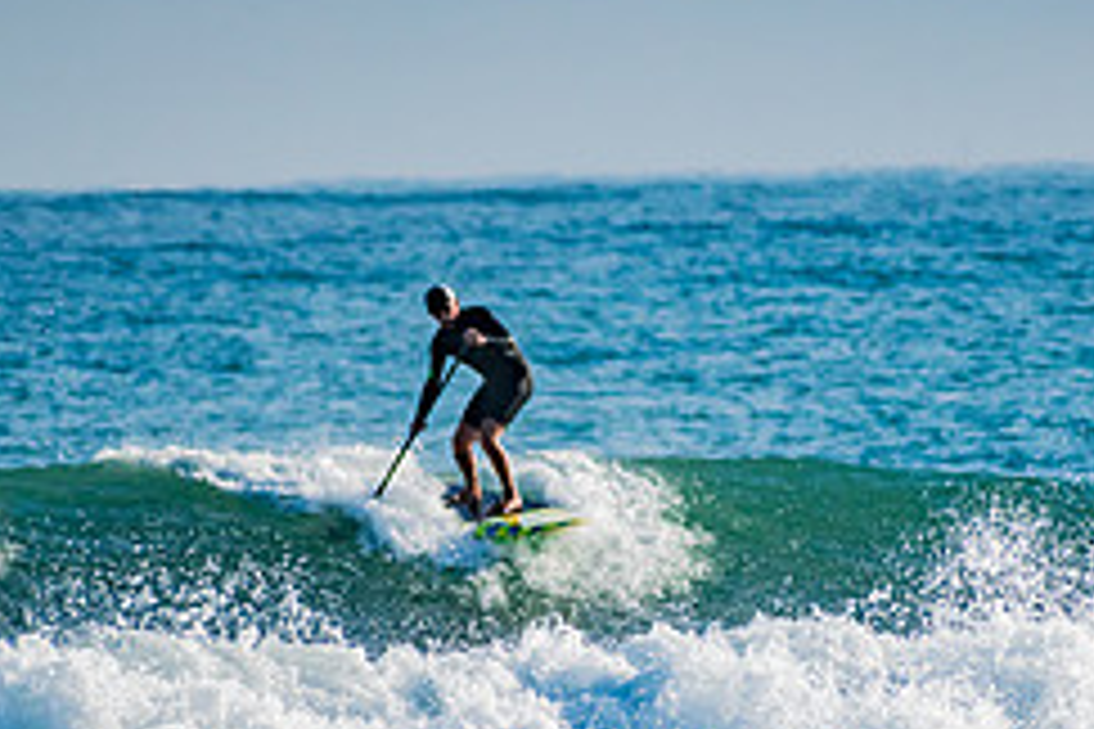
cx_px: 617
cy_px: 551
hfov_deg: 1.9
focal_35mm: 1093
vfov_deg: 1.3
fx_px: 33212
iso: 280
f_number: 6.3
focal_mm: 300
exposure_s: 1/2000
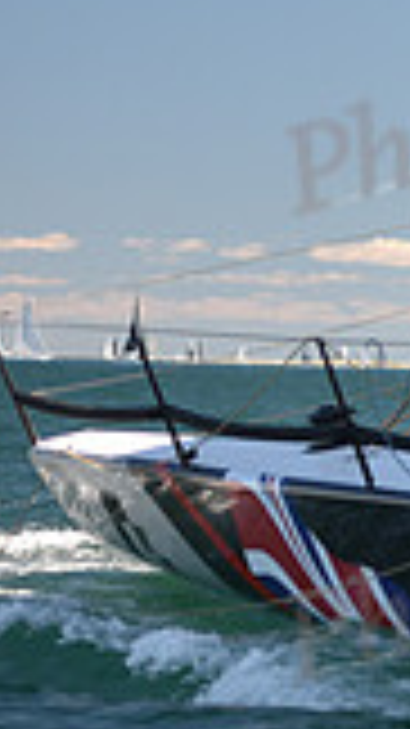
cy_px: 268
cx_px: 1158
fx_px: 5069
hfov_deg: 4.5
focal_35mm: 262
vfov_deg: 8.2
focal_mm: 70
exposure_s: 1/800
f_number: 2.8
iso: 250
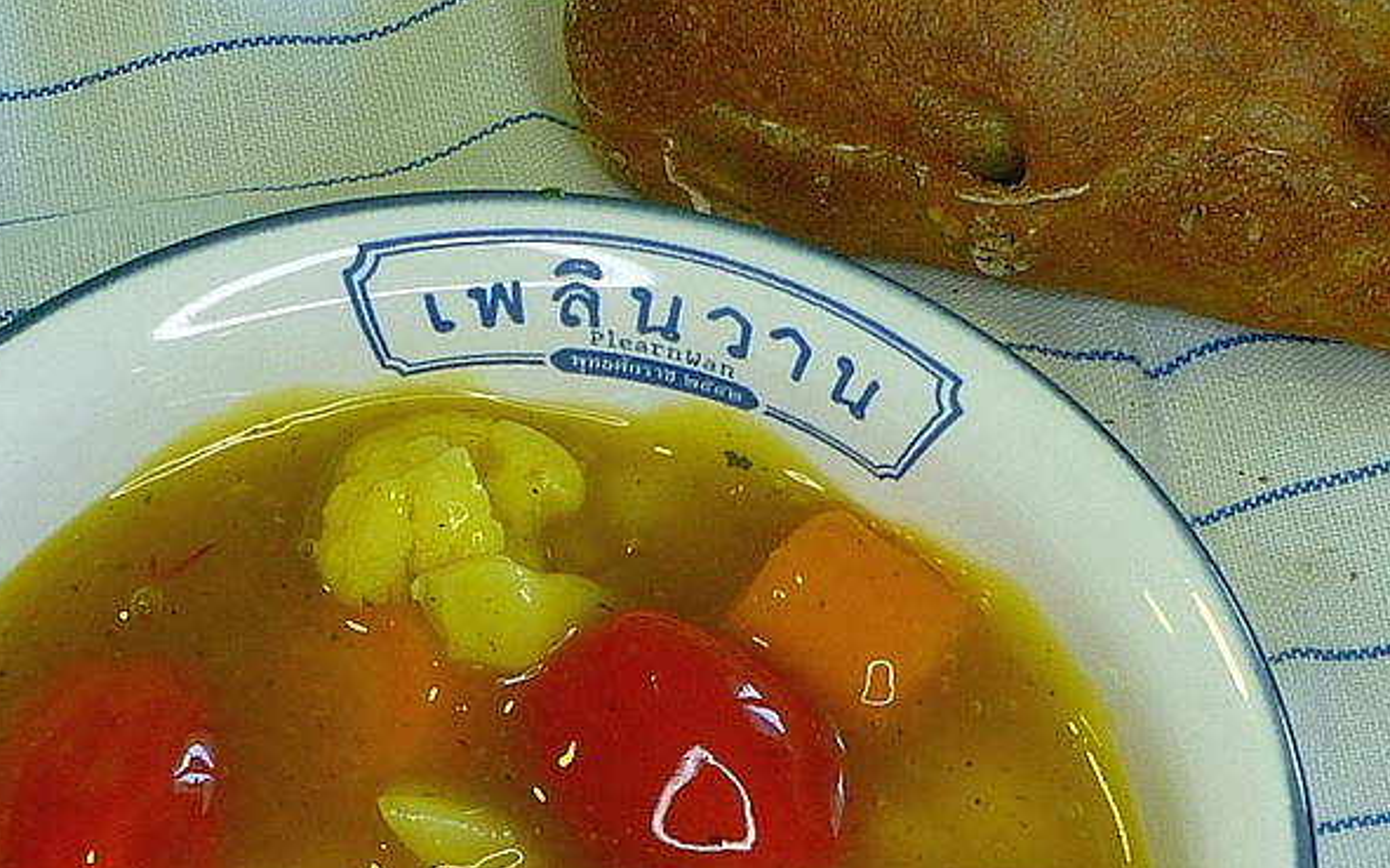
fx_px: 5150
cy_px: 802
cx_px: 640
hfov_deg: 15.4
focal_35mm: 136
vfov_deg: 9.6
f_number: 3
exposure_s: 1/40
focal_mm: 6.9
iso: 80
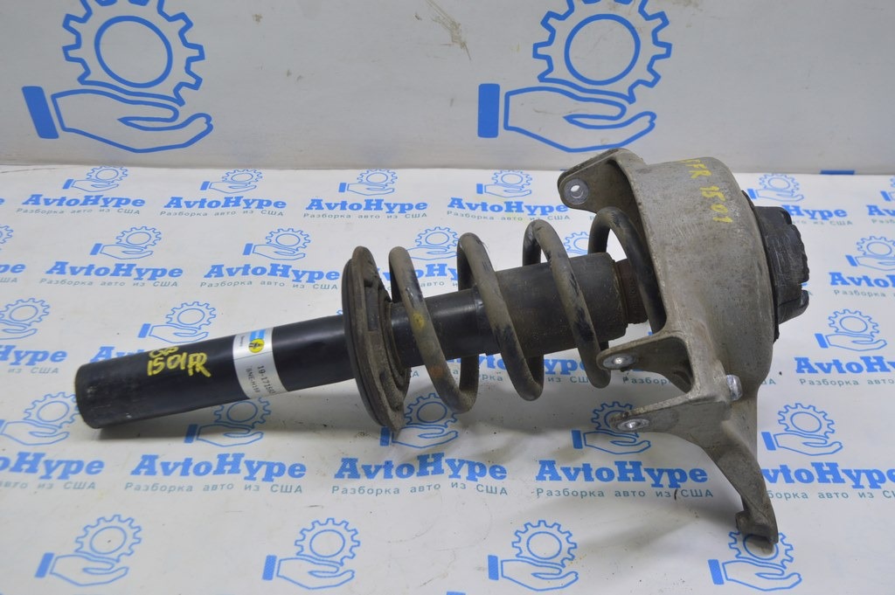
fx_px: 932
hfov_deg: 51.3
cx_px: 448
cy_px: 298
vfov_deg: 35.4
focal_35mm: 38
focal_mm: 25
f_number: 5.6
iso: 400
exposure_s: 1/25
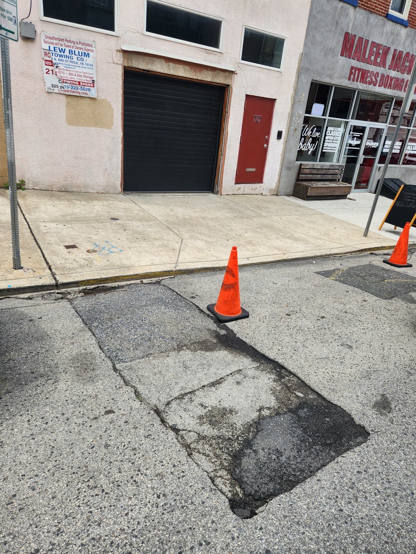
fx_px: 369
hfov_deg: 58.9
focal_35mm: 23
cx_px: 208
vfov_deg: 73.9
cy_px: 277
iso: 20
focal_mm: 5.4
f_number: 1.8
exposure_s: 1/866
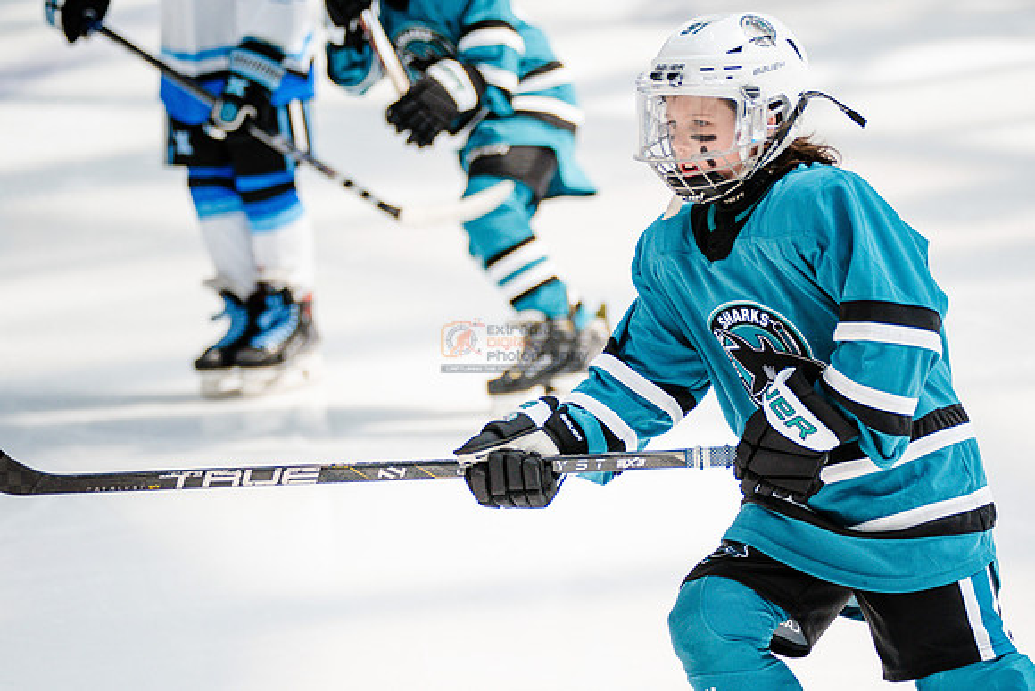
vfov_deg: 7.1
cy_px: 346
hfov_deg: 10.6
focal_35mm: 194
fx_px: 5583
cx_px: 640
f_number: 3.2
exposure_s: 1/3200
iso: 1250
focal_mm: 157
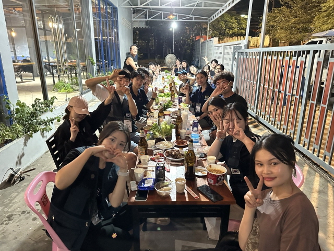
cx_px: 167
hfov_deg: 71.6
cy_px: 126
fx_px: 232
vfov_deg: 56.8
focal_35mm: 24
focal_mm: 6.86
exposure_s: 1/33
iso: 1000
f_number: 1.78
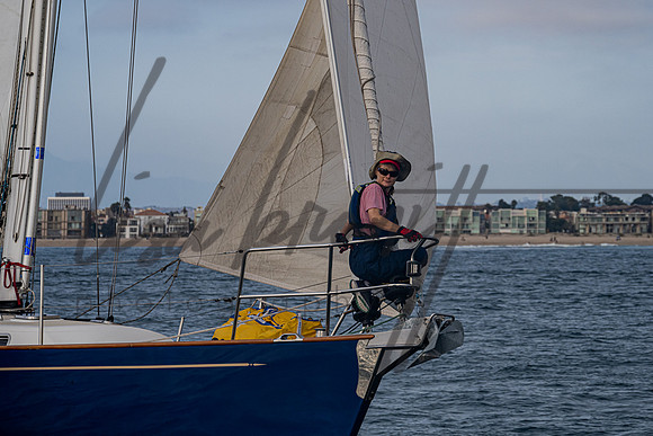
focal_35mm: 145
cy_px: 175
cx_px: 366
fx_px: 2639
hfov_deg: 14.1
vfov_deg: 9.4
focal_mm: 120
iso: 400
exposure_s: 1/1000
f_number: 6.3
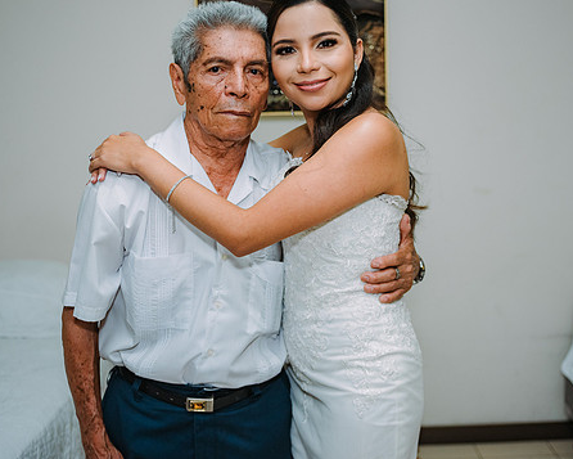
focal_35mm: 46
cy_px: 199
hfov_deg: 40.3
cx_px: 307
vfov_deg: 32.7
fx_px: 780
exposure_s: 1/125
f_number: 2.8
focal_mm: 35
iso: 800
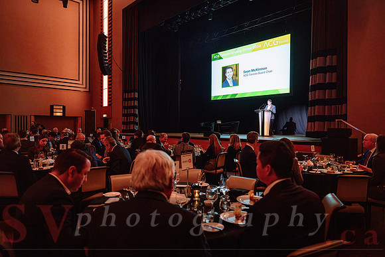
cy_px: 128
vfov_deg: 53.2
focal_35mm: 24
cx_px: 192
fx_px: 257
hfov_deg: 73.7
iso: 2500
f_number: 2.8
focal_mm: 24
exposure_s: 1/100
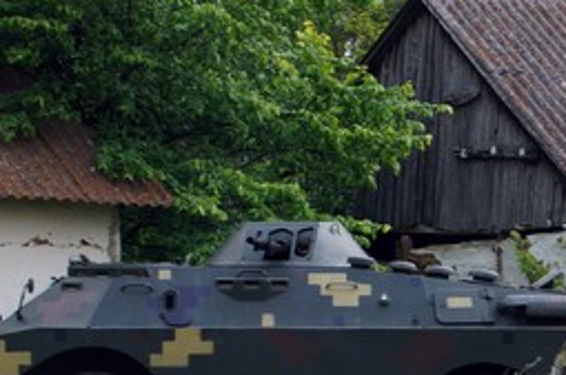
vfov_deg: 7.4
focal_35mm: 185
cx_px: 577
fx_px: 2909
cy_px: 307
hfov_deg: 11.0
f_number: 8
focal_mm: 45
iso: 100
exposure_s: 1/100
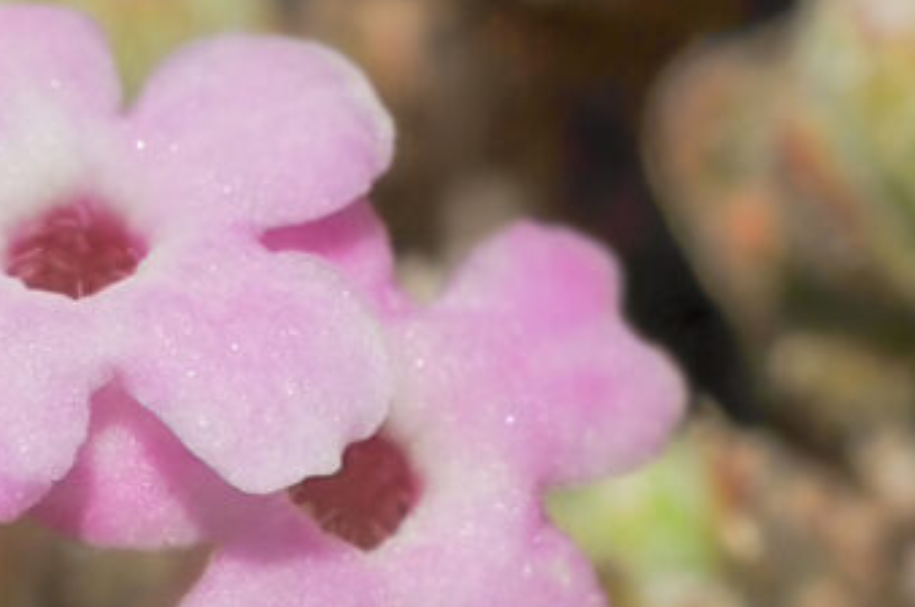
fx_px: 38375
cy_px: 711
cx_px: -467
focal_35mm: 1512
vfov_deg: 0.9
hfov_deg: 1.4
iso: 250
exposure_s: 1/800
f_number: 22
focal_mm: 200
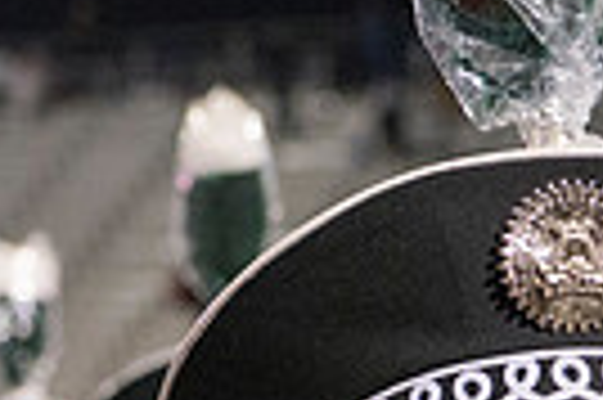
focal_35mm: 303
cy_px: 726
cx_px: 324
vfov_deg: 4.5
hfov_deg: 6.8
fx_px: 5069
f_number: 5.6
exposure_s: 1/320
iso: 5000
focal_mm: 70
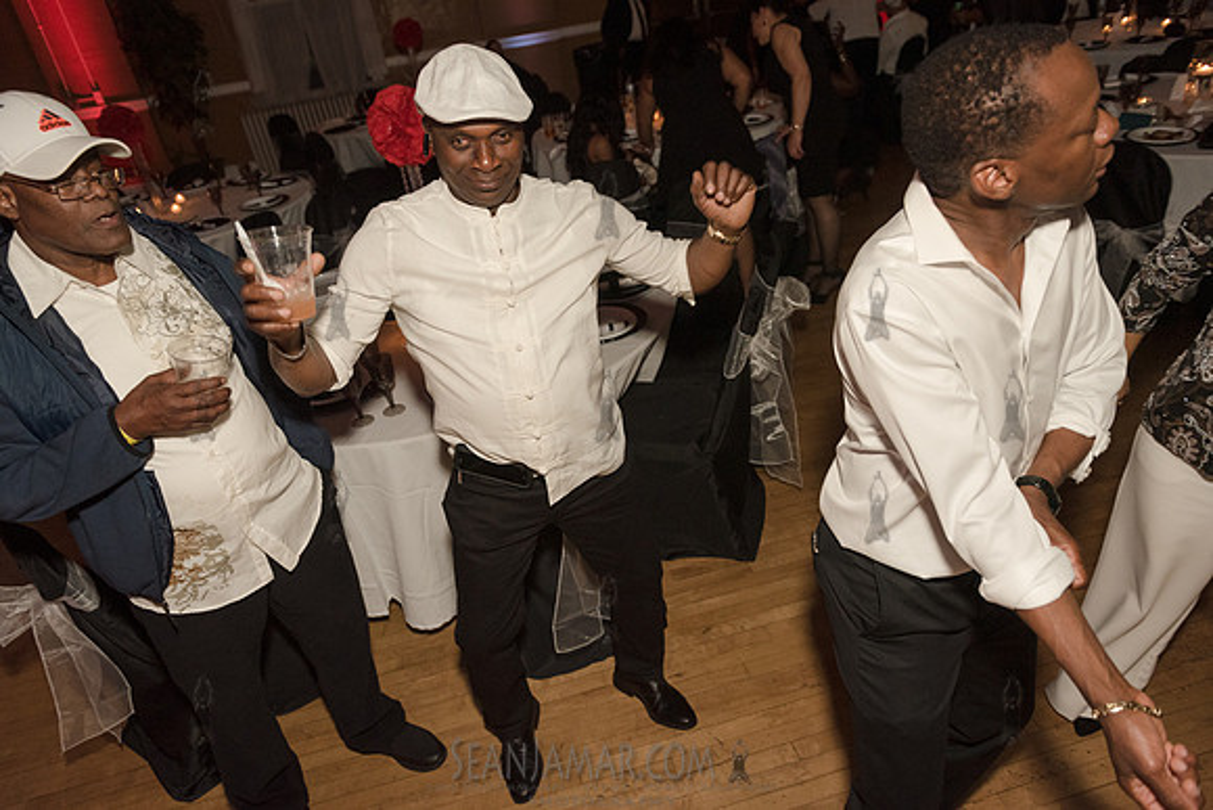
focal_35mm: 24
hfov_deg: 73.7
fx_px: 809
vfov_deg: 53.2
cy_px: 405
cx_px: 606
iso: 2000
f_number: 3.5
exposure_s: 1/250
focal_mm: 24
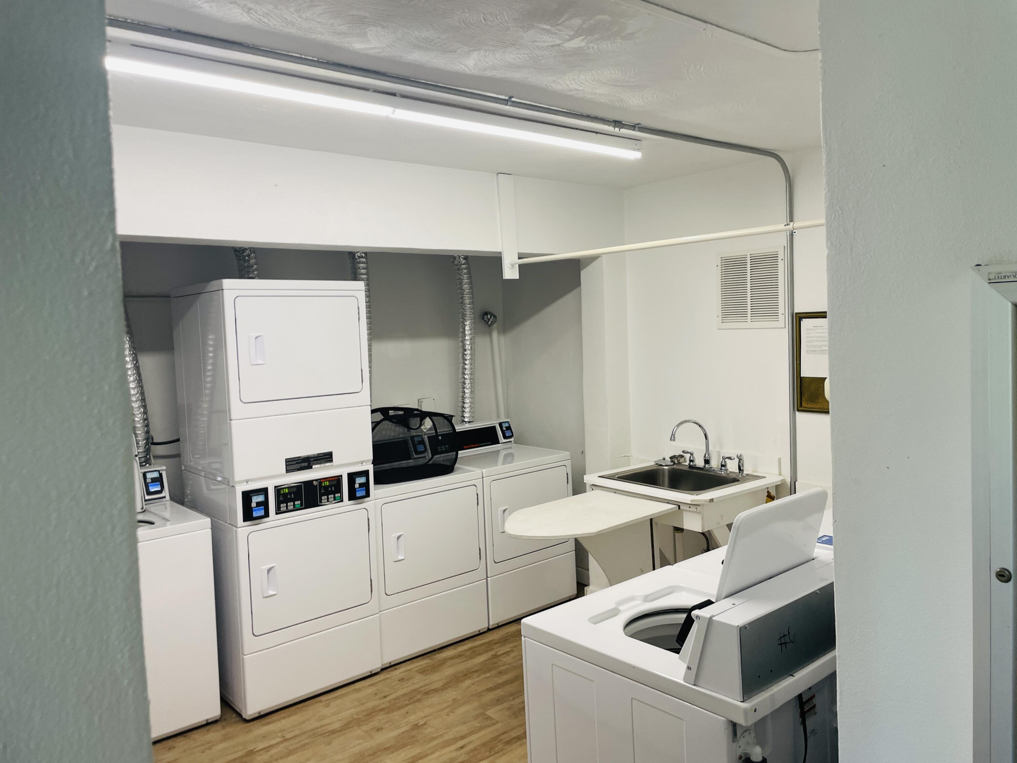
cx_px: 508
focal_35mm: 26
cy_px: 382
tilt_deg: -5.1
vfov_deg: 53.1
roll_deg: +2.1
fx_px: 764
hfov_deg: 67.3
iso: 64
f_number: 1.6
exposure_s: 1/120
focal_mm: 4.2
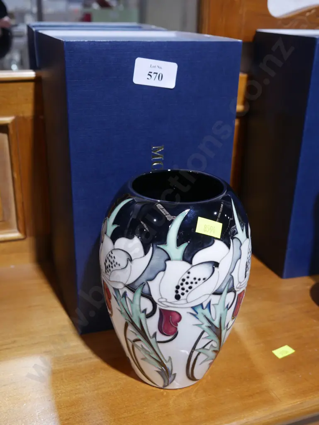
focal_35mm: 40
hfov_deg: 36.0
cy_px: 212
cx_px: 160
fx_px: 491
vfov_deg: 46.8
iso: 800
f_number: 4.4
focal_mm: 20
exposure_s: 1/60
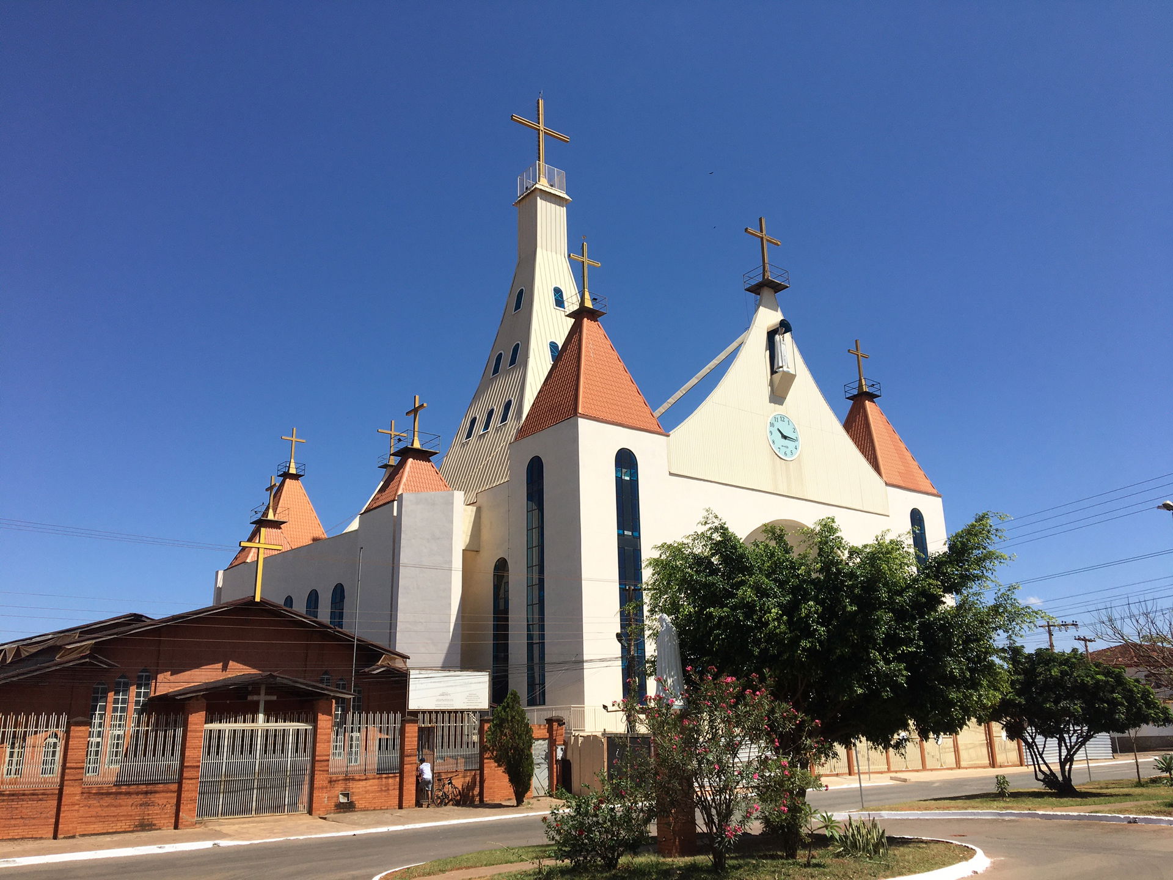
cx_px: 586
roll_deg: +1.2
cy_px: 440
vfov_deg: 48.2
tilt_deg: +16.2
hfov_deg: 61.7
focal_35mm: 29
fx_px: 983
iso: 25
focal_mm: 4.15
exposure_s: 1/2747
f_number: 2.2
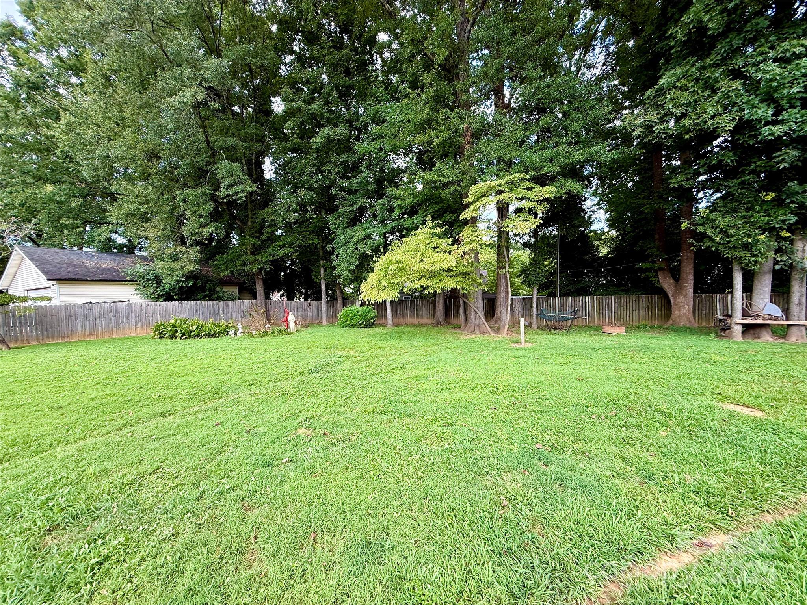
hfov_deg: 102.1
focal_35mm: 14
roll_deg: +1.7
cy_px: 302
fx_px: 326
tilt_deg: +0.5
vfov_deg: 85.7
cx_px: 404
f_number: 2.2
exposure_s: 1/148
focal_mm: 2.22
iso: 50
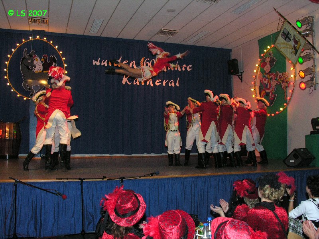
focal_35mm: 35
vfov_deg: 40.7
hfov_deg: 52.6
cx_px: 160
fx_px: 323
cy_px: 120
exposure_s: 1/60.1
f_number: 4
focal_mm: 8.9
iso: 200
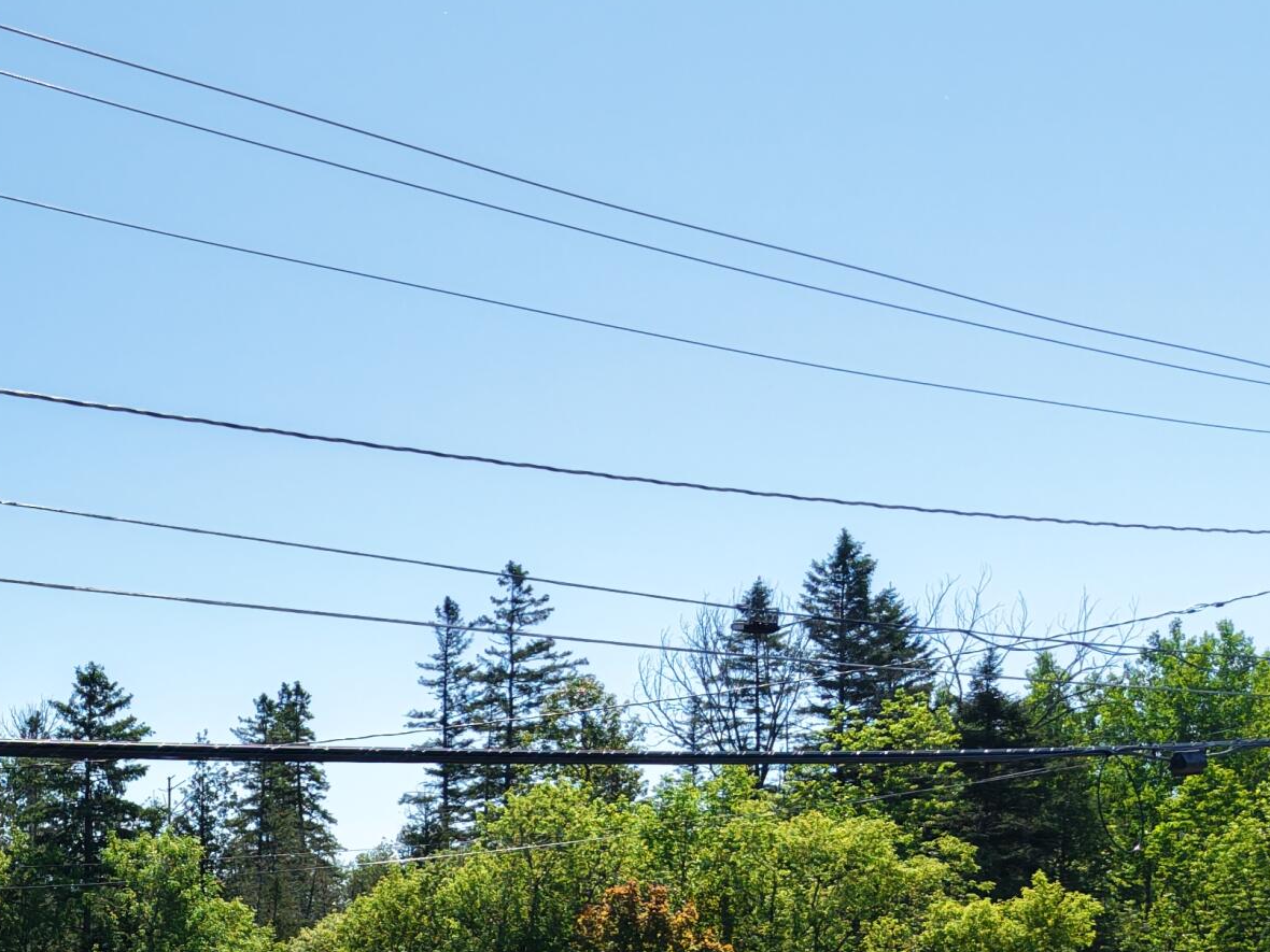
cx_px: -243
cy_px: 1010
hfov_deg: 27.9
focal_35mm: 61
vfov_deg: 22.8
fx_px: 2238
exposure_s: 1/3000
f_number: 1.8
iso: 170
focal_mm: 8.67
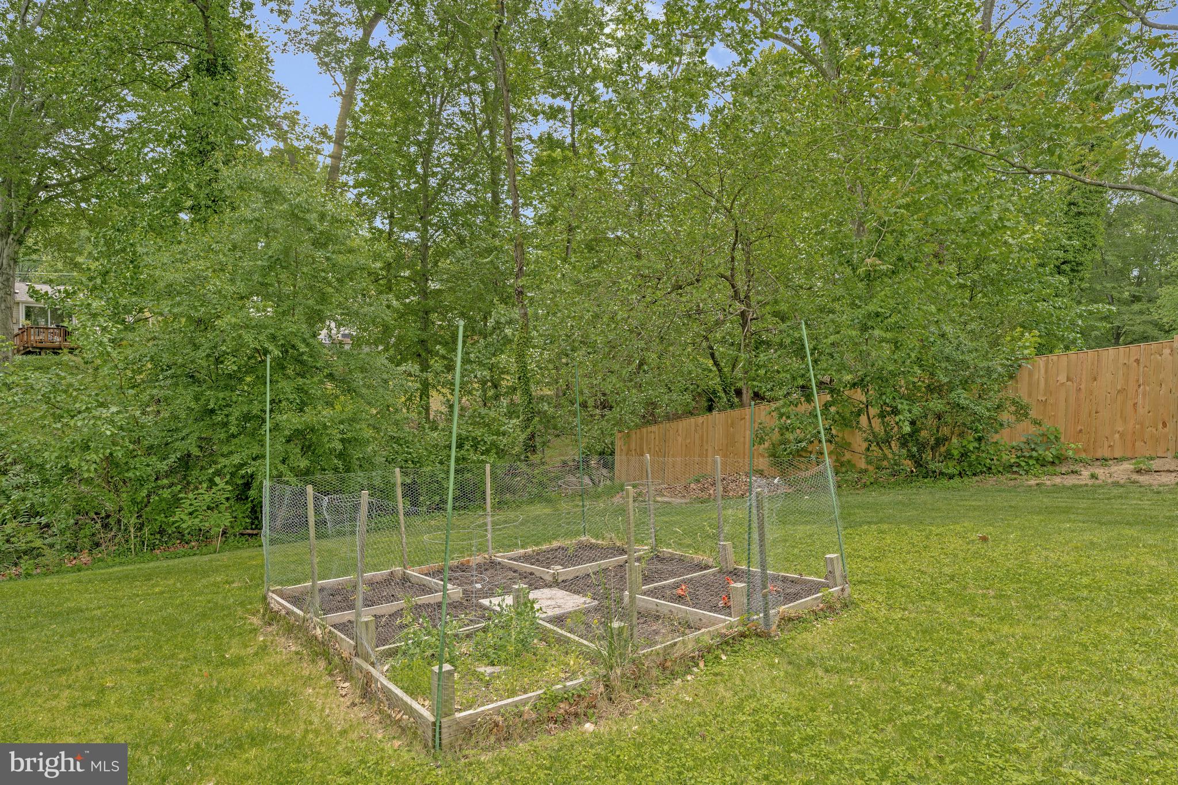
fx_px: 700
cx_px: 589
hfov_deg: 80.1
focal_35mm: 21
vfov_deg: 58.6
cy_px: 392
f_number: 8
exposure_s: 1/100
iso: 100
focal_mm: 21.4
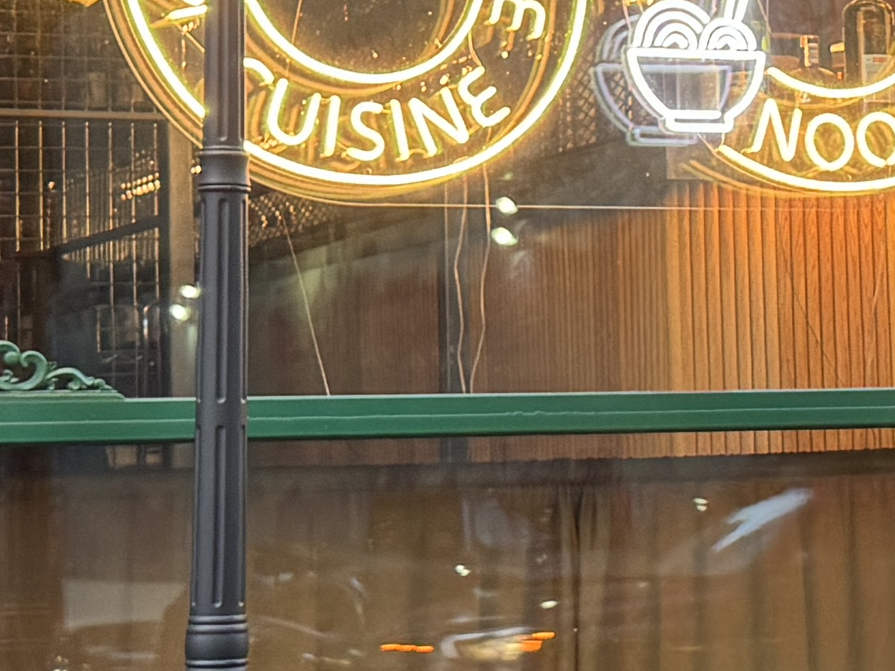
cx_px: 961
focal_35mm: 116
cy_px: 235
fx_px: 2999
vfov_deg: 12.8
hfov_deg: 16.5
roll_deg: +1.2
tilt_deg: +5.0
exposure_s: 1/57
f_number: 1.78
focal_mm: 6.76
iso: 250
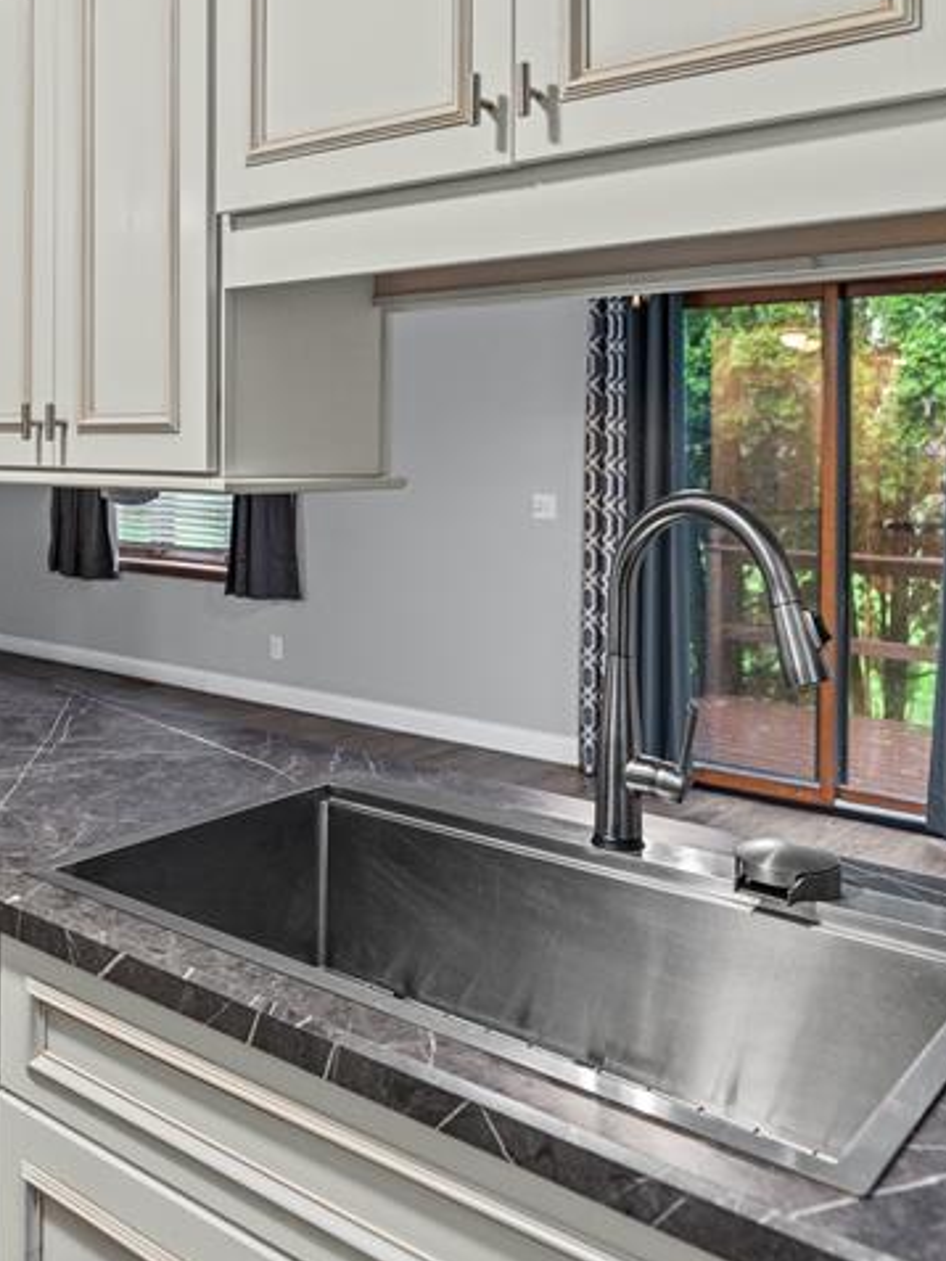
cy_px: 478
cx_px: 246
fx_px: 1202
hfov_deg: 41.8
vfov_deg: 54.8
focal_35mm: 33
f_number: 3.2
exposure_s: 1/30
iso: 2000
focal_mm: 16
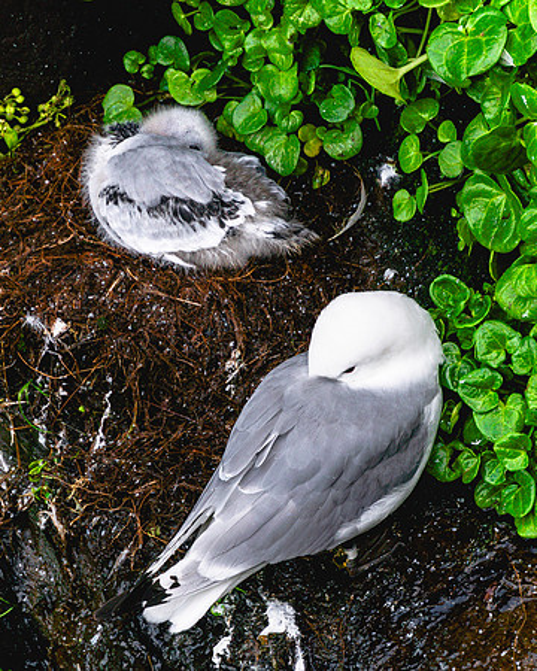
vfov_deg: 3.8
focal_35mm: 513
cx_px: 263
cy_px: 317
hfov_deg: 3.0
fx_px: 10200
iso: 100
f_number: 9
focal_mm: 210
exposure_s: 1/100
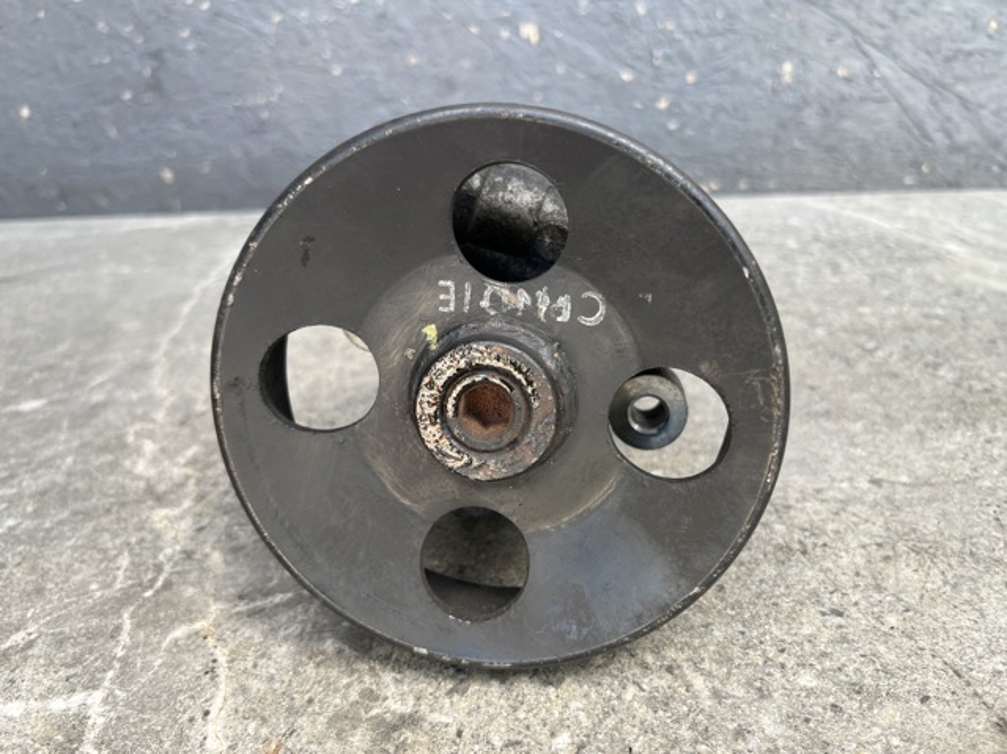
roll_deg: +3.0
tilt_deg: -23.9
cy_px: 377
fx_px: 756
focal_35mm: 26
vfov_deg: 53.0
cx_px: 504
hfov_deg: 67.3
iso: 40
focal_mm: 5.1
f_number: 1.6
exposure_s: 1/122
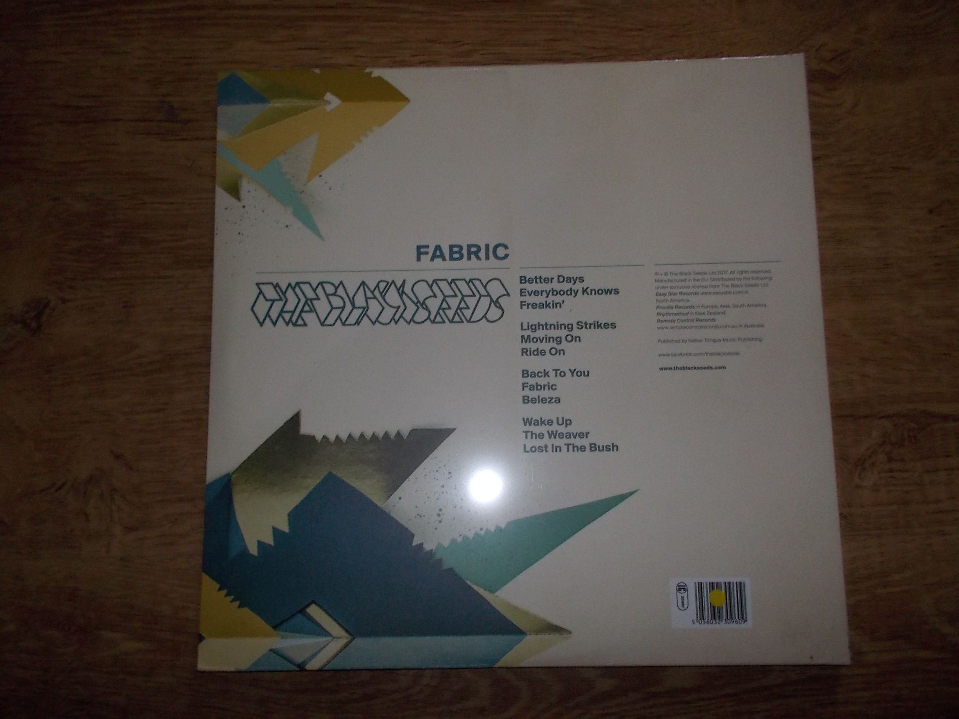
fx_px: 803
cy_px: 360
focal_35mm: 29
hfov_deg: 61.7
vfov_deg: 48.2
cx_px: 480
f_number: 3.3
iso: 200
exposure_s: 1/30
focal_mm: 4.1
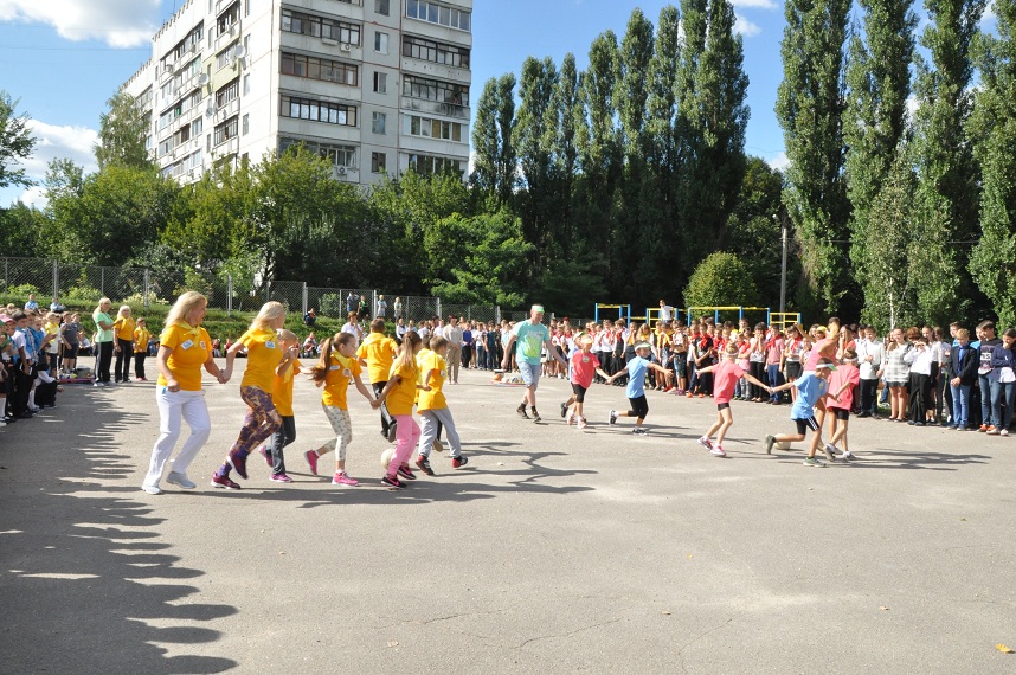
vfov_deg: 41.6
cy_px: 338
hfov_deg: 59.5
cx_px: 508
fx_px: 888
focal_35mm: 32
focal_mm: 21
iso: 1000
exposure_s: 1/200
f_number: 25
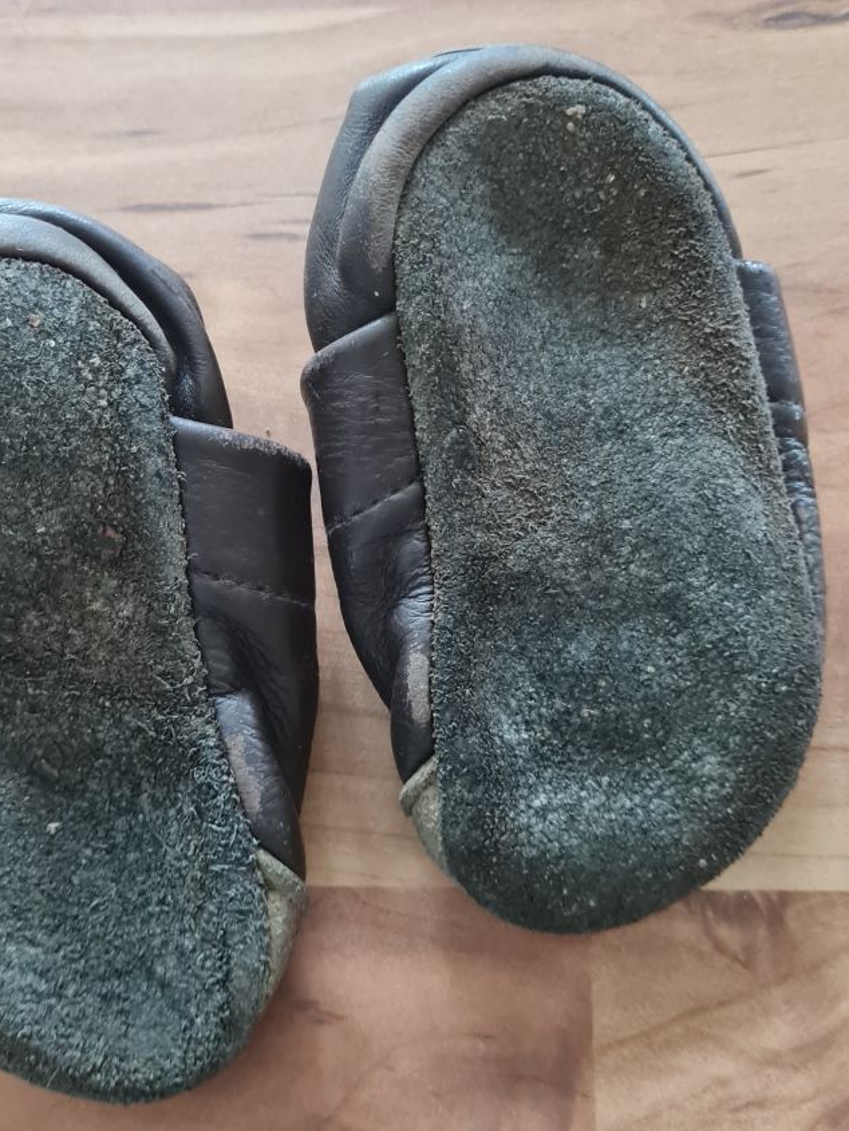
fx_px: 1340
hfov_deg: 34.9
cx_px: 308
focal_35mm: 41
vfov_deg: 45.7
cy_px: 524
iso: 500
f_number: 1.8
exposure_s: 1/50
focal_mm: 5.4
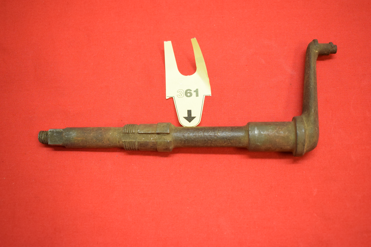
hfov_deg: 46.4
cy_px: 124
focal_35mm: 42
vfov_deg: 31.9
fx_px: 433
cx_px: 186
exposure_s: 1/125
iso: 2000
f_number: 5
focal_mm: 28
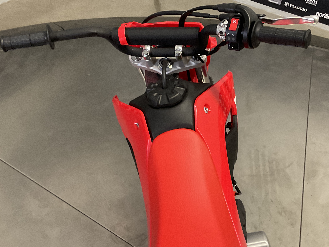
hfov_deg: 41.2
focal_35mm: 46
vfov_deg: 31.5
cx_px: 186
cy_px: 124
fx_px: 437
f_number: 1.8
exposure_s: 1/40
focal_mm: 3
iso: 200
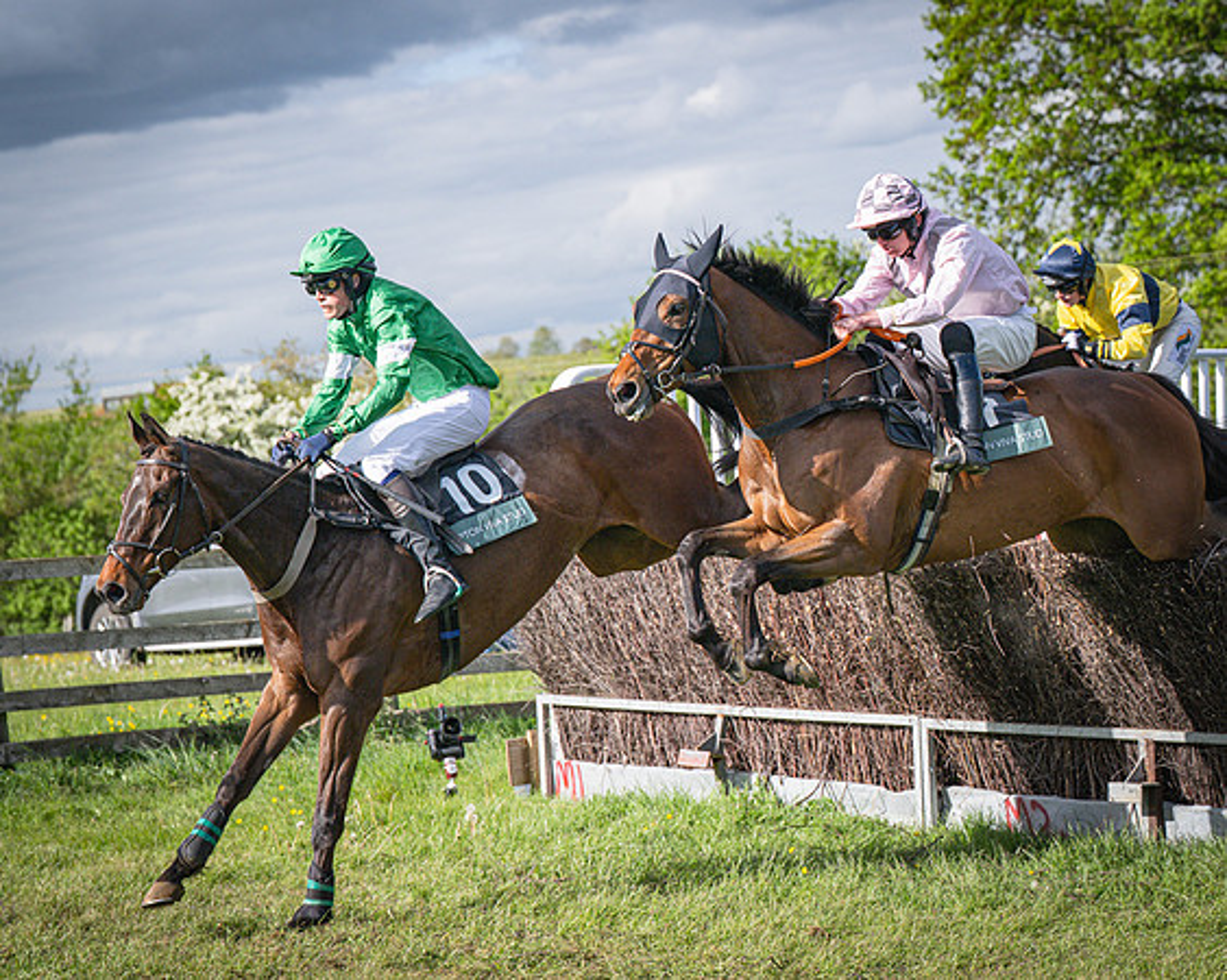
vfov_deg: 13.0
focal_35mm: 118
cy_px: 490
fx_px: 4295
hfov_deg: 16.3
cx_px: 614
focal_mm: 70
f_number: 4
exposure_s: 1/3200
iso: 400
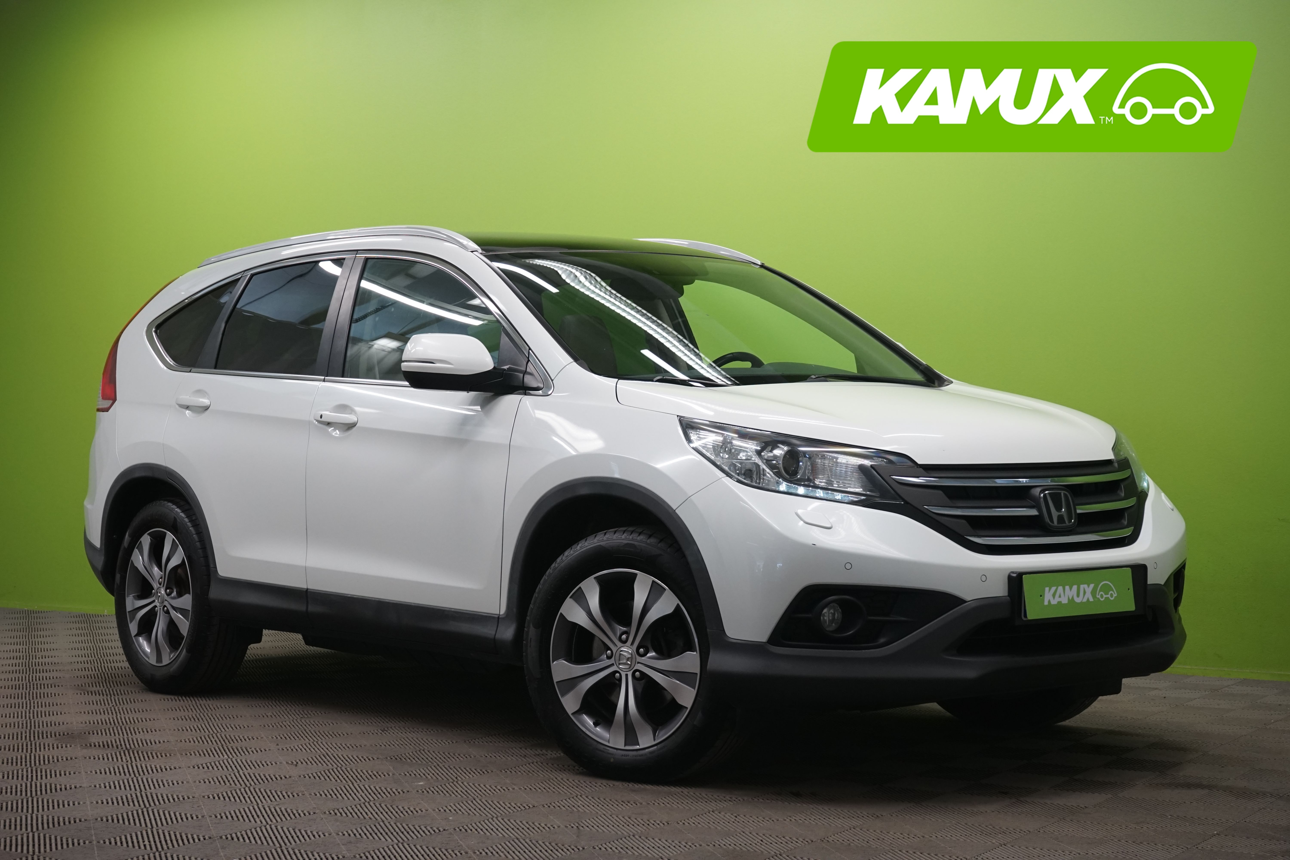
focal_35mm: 64
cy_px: 430
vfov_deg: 21.2
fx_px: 2293
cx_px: 645
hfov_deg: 31.4
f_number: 9
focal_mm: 64
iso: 1250
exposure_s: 1/25
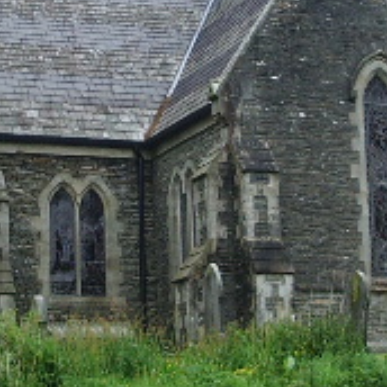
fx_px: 1455
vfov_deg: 15.1
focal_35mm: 115
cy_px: 108
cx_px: 63
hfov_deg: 15.0
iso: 100
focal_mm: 5.8
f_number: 2.6
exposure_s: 1/100
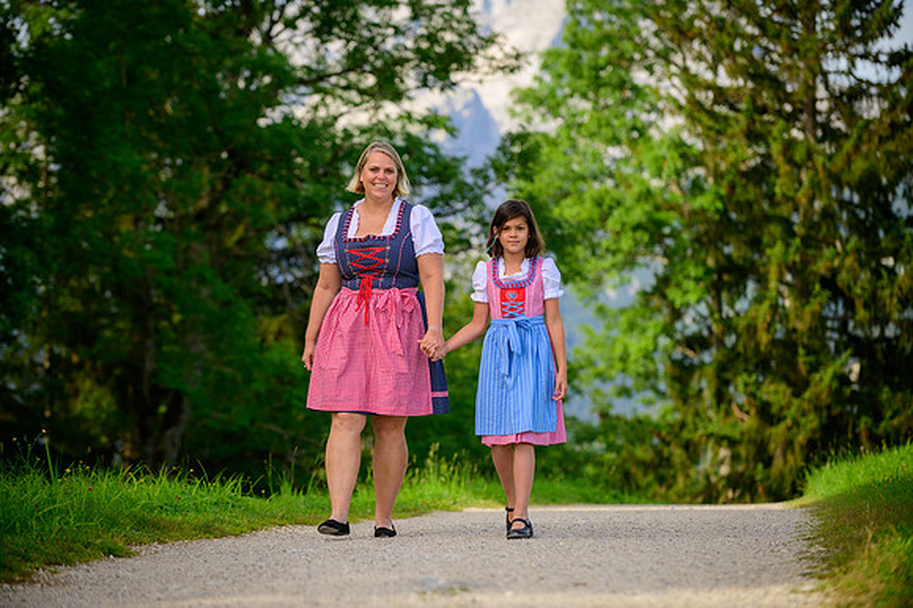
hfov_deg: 17.1
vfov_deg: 11.4
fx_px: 3041
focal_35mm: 120
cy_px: 304
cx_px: 456
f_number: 3.5
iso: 320
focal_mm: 120
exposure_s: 1/1600
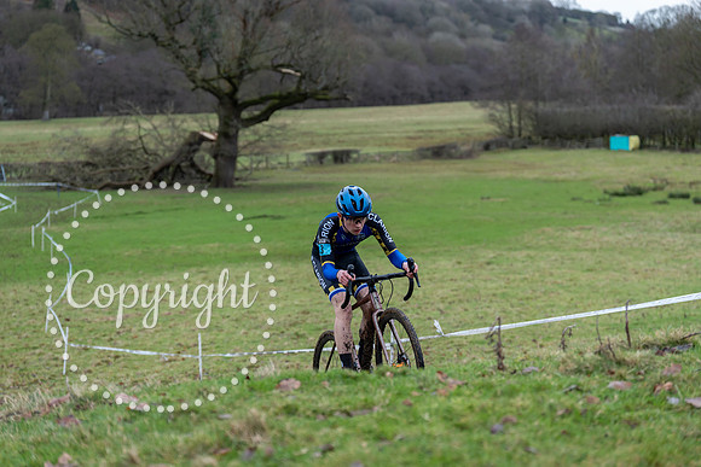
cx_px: 350
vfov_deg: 19.5
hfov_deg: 28.8
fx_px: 1363
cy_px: 234
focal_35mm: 70
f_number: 3.2
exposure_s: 1/1000
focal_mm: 70
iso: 800
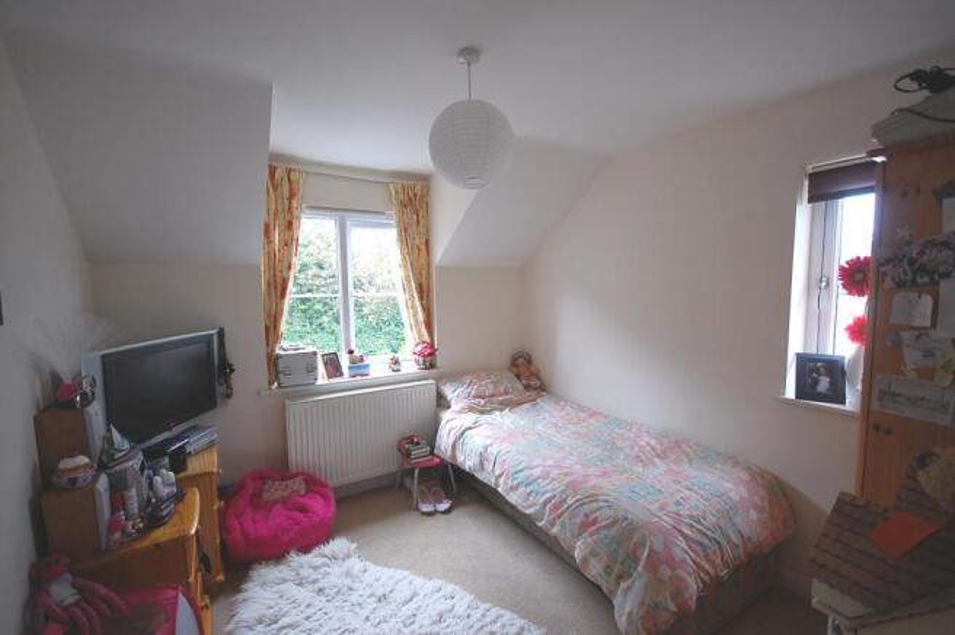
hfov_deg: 100.4
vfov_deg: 77.2
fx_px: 398
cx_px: 478
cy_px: 318
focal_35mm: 15
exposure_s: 1/60
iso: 400
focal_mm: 10
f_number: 4
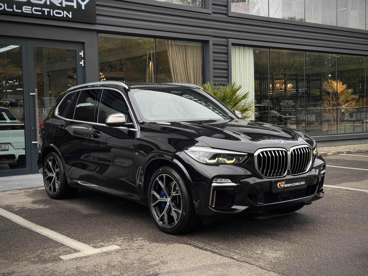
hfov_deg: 39.7
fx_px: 510
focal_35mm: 48
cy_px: 138
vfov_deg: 30.3
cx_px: 184
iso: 64
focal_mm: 6.76
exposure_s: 1/461
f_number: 1.78
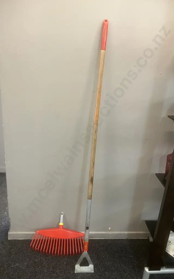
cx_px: 83
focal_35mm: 30
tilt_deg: -20.6
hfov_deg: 41.8
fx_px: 228
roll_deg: -4.0
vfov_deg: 62.9
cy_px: 141
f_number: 1.8
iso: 250
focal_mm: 3.99
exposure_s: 1/50
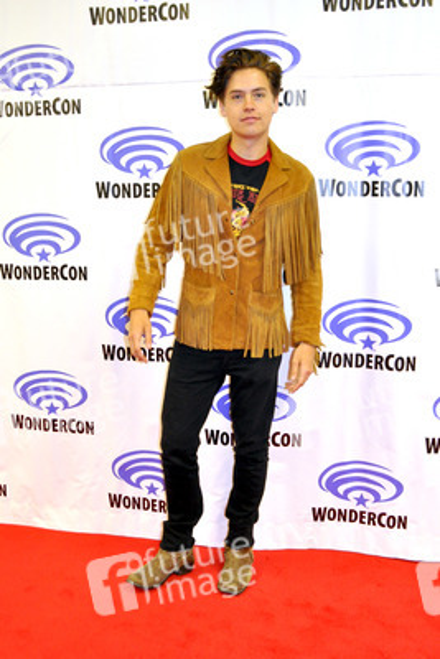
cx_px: 220
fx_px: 659
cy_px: 330
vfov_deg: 53.1
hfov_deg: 36.9
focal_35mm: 36
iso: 1000
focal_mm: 24
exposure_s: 1/60
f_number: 4.5
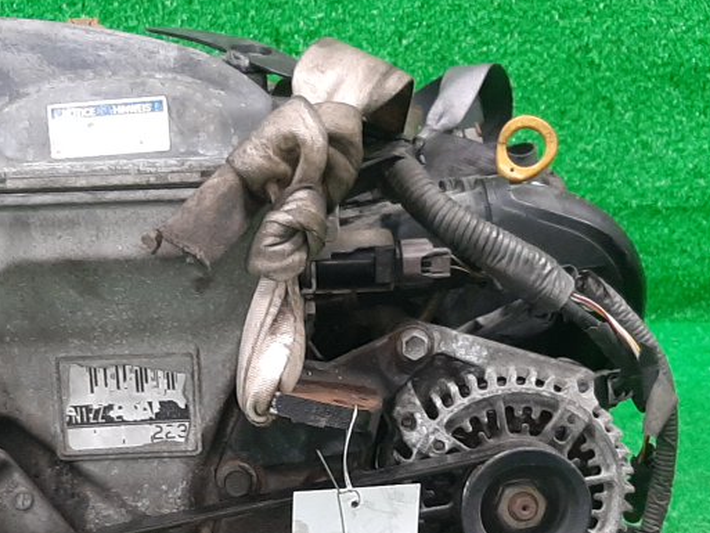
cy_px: 548
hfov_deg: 26.6
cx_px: 282
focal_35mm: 73
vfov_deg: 19.5
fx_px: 1498
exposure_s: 1/50
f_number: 1.7
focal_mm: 3.93
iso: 173
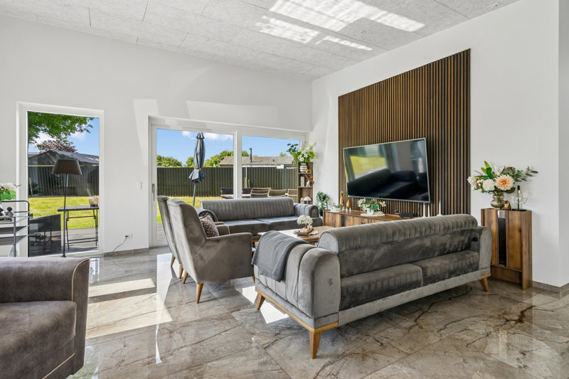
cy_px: 190
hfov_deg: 90.0
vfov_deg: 67.4
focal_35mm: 18
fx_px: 284
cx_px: 284
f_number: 8
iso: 1000
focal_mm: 18
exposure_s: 1/200
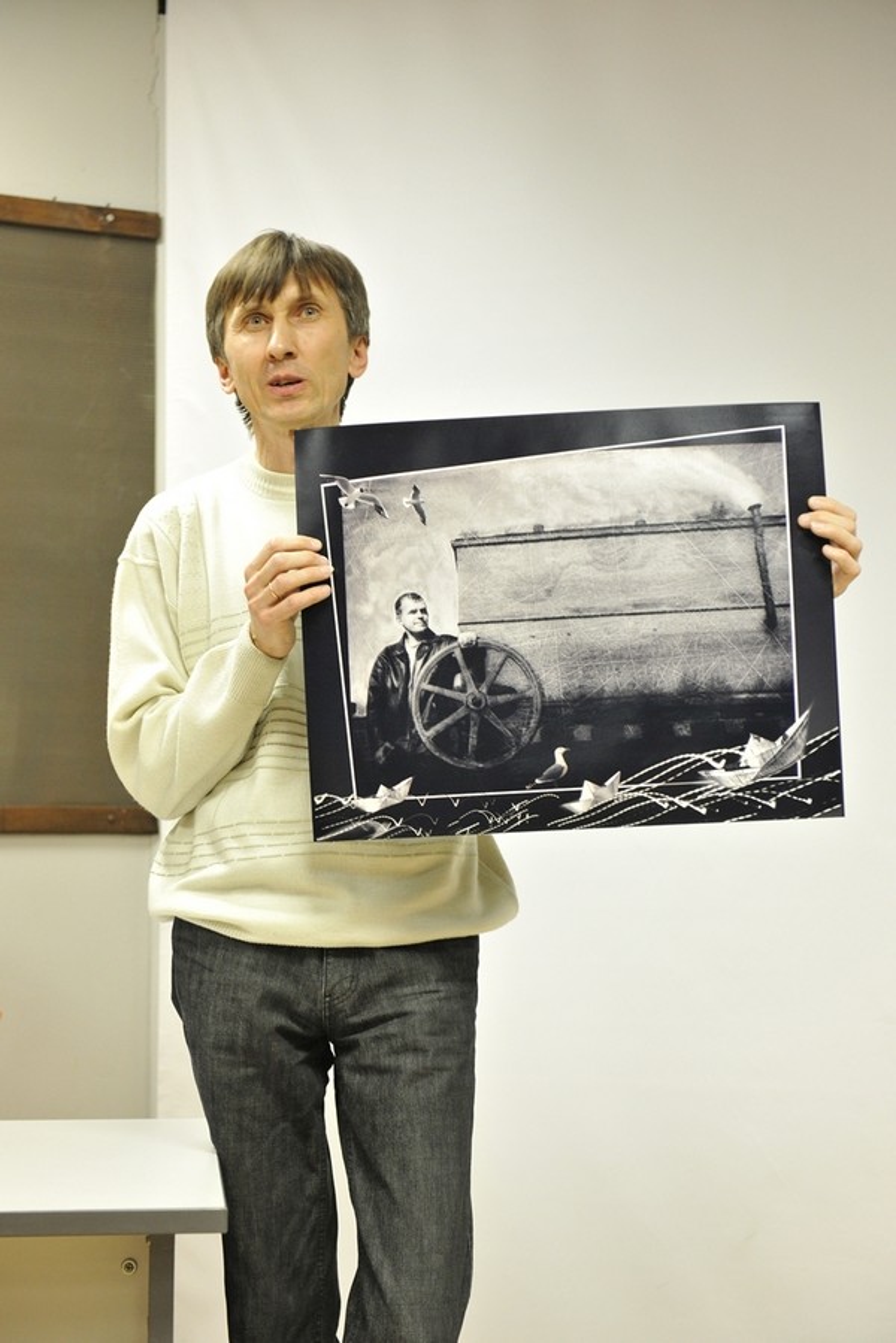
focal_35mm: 70
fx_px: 2613
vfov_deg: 28.8
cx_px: 448
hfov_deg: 19.5
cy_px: 672
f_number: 4
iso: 1600
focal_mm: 70
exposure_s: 1/60
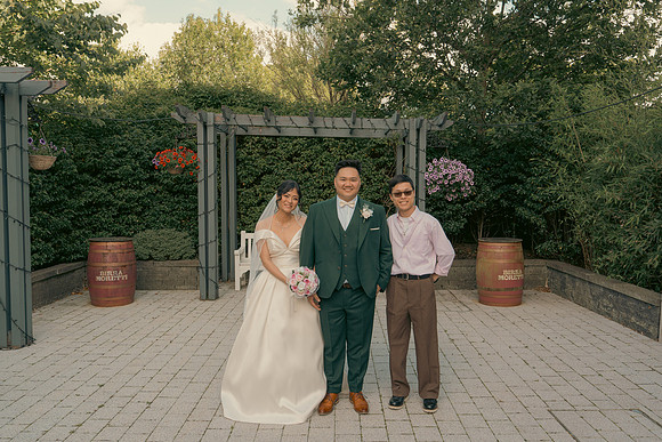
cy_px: 221
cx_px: 331
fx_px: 552
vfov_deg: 43.6
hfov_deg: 61.9
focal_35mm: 30
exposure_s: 1/160
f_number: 5.6
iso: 200
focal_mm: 30
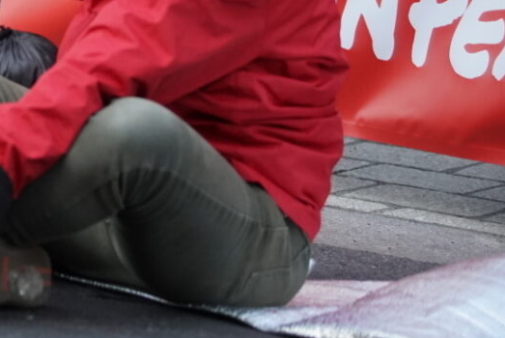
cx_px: -236
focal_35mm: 323
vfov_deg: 4.3
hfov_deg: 6.3
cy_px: -84
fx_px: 4536
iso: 2500
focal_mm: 110
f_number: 2.8
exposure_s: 1/400
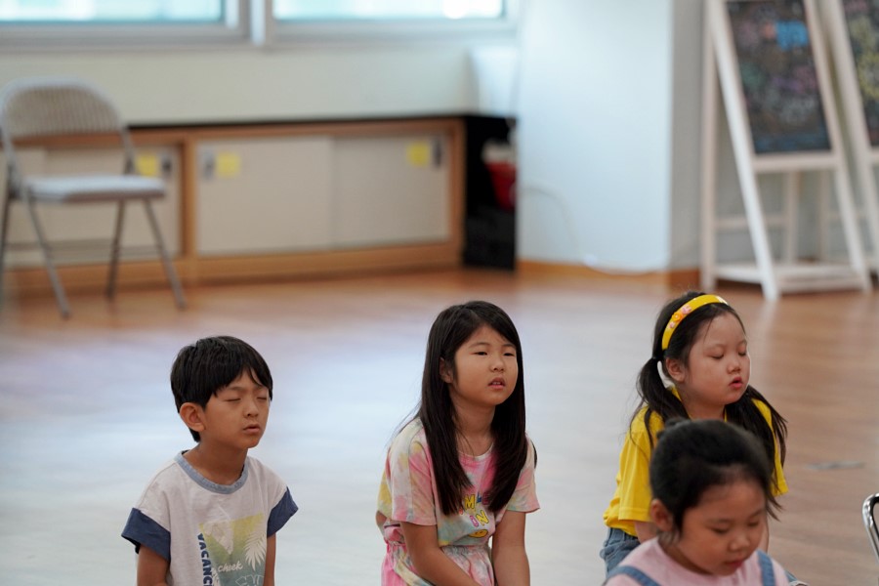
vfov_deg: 6.9
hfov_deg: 10.3
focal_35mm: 200
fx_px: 4883
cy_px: 293
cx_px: 440
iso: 1600
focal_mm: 200
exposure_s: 1/250
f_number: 4
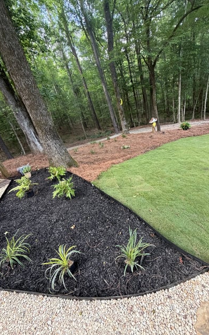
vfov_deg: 101.5
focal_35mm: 15
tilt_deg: -24.2
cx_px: 107
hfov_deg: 74.7
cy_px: 169
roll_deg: +17.5
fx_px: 137
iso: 320
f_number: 2.2
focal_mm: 2.22
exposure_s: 1/121
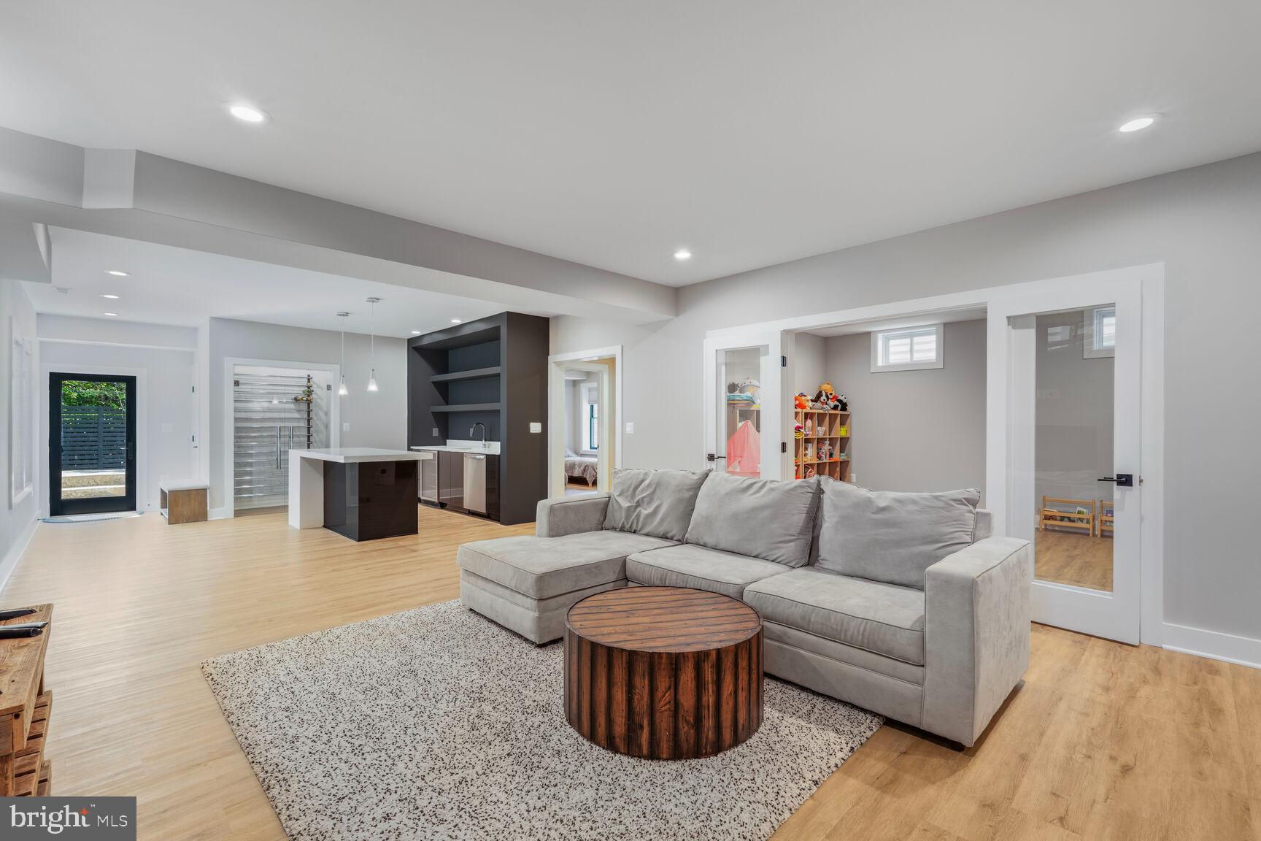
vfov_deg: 73.7
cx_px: 630
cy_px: 420
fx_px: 560
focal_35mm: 16
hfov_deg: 96.7
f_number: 8
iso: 200
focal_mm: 16
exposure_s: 1
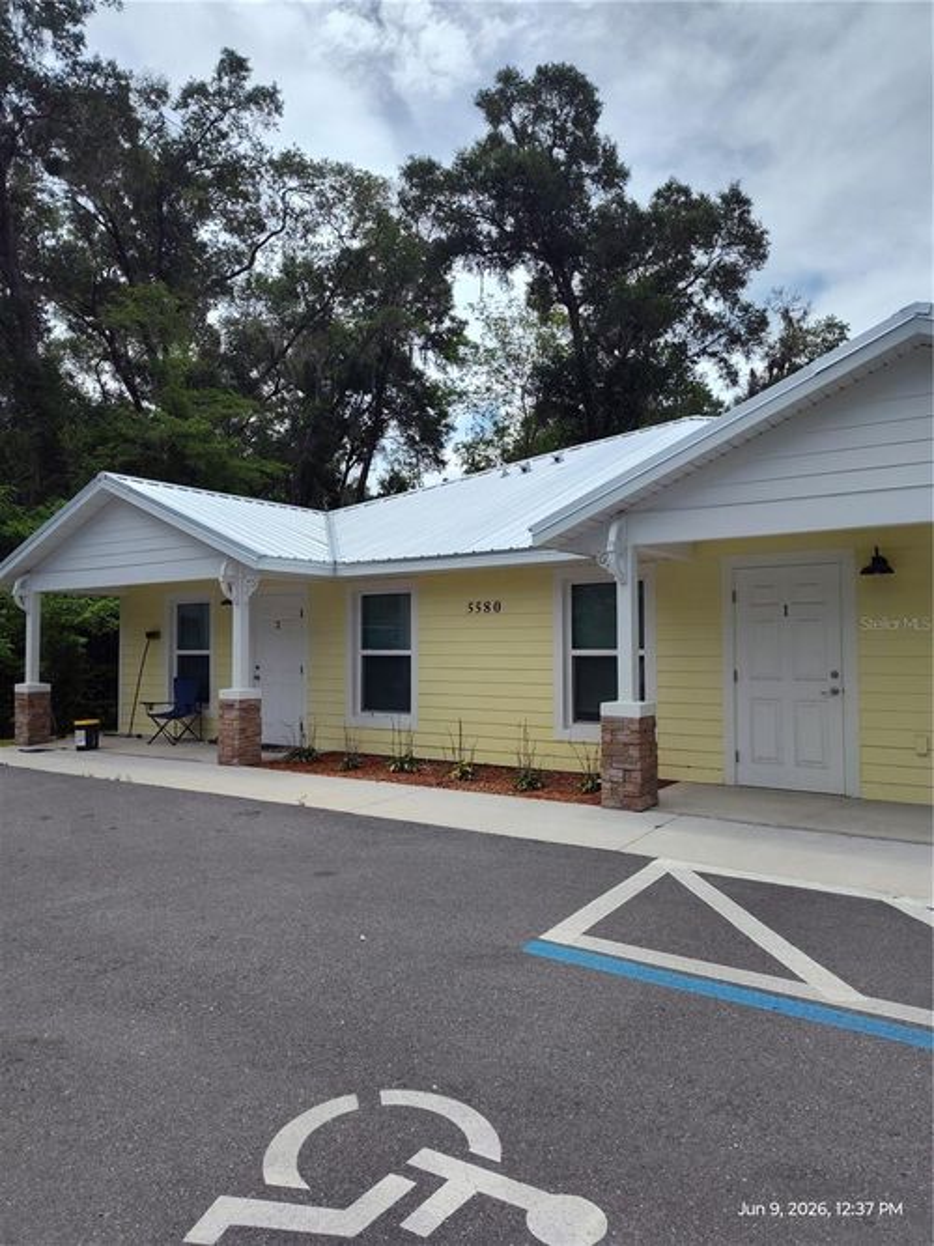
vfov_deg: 73.9
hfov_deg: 58.9
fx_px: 828
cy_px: 623
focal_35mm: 23
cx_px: 467
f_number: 1.8
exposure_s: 1/2805
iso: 100
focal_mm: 5.56
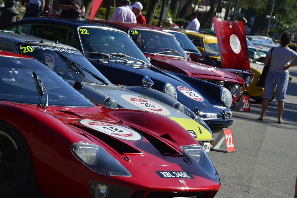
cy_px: 99
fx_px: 1237
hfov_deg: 13.7
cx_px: 148
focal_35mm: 150
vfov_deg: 9.1
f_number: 10
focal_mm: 150
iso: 200
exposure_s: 1/500
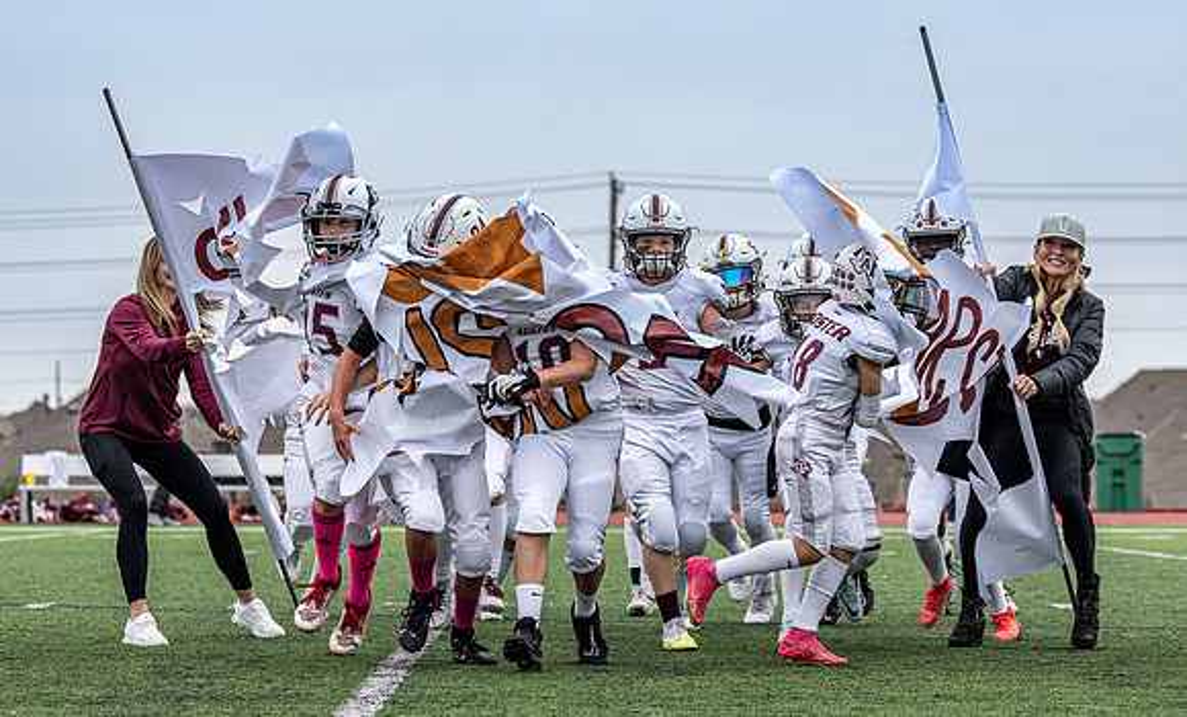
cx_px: 599
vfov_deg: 8.9
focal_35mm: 143
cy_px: 401
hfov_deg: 14.7
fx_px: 4595
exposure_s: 1/1250
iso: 500
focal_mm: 70
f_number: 2.8
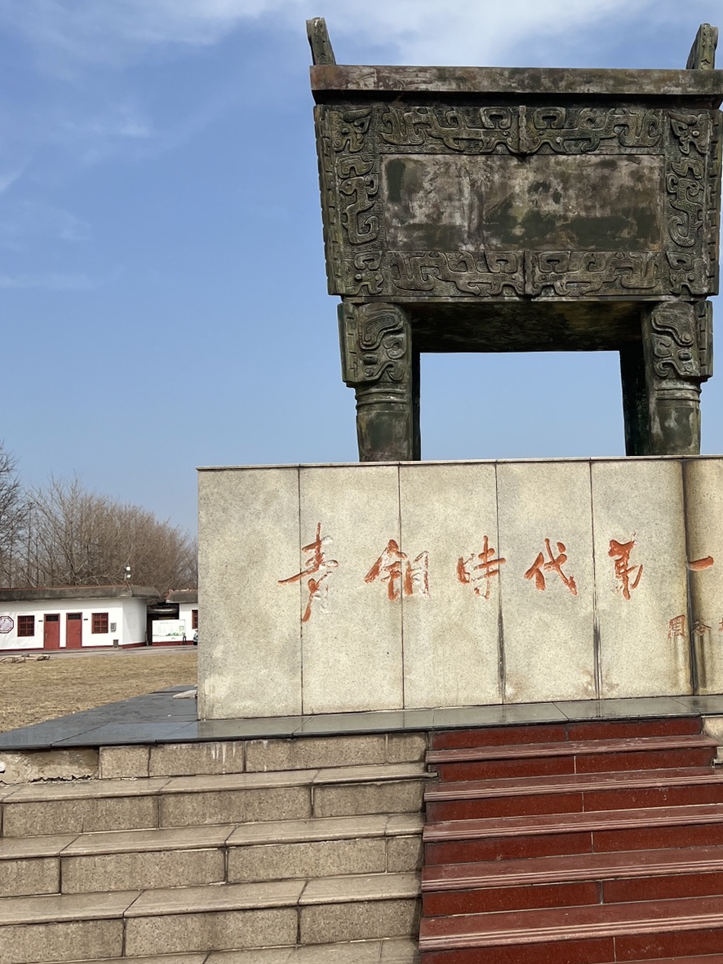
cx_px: 592
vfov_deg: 43.0
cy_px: 475
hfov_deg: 31.9
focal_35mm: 44
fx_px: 1226
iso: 50
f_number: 1.5
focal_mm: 5.7
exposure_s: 1/5319
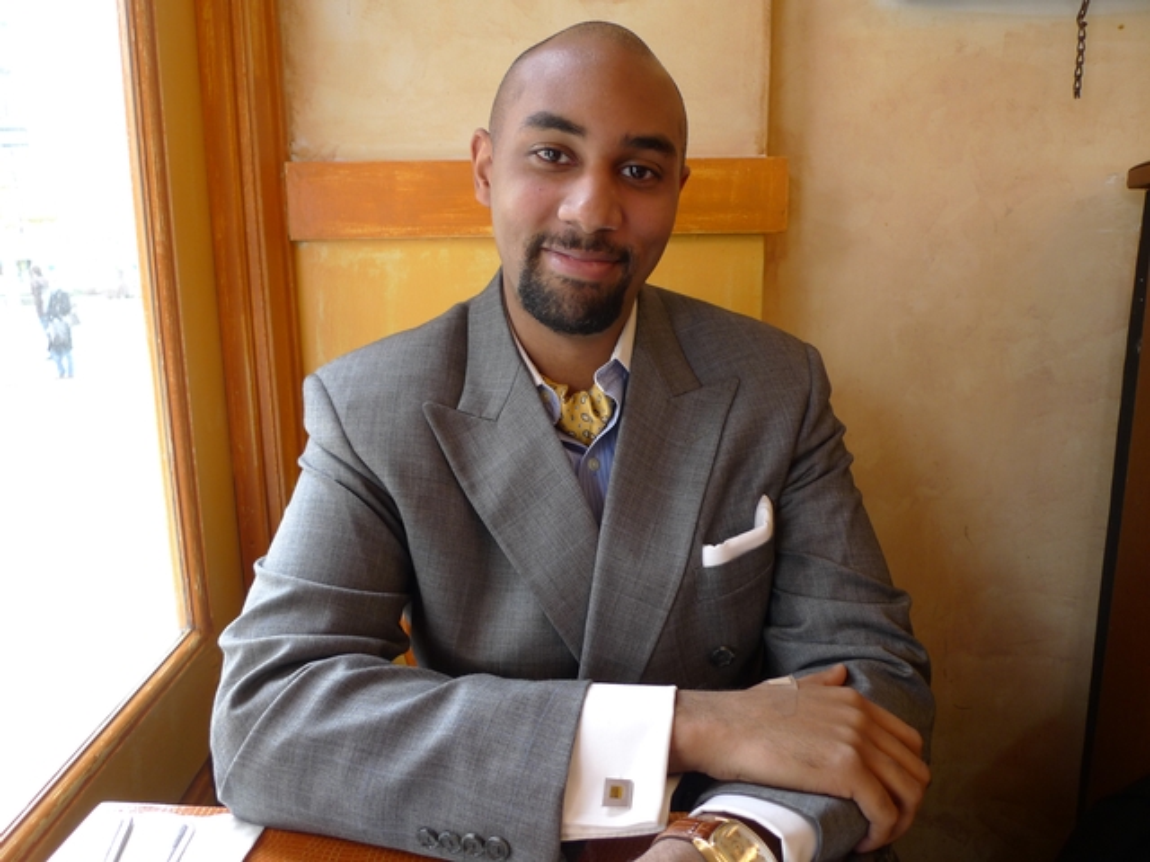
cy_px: 431
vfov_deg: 56.8
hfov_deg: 71.6
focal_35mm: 24
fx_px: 797
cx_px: 575
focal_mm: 5.1
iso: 80
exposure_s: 1/30
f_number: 2
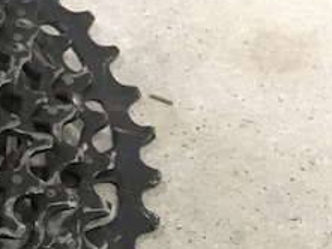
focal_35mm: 105
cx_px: -215
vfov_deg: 13.8
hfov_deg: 16.5
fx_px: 1008
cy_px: 285
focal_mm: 4.15
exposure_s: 1/15
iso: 320
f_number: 2.2
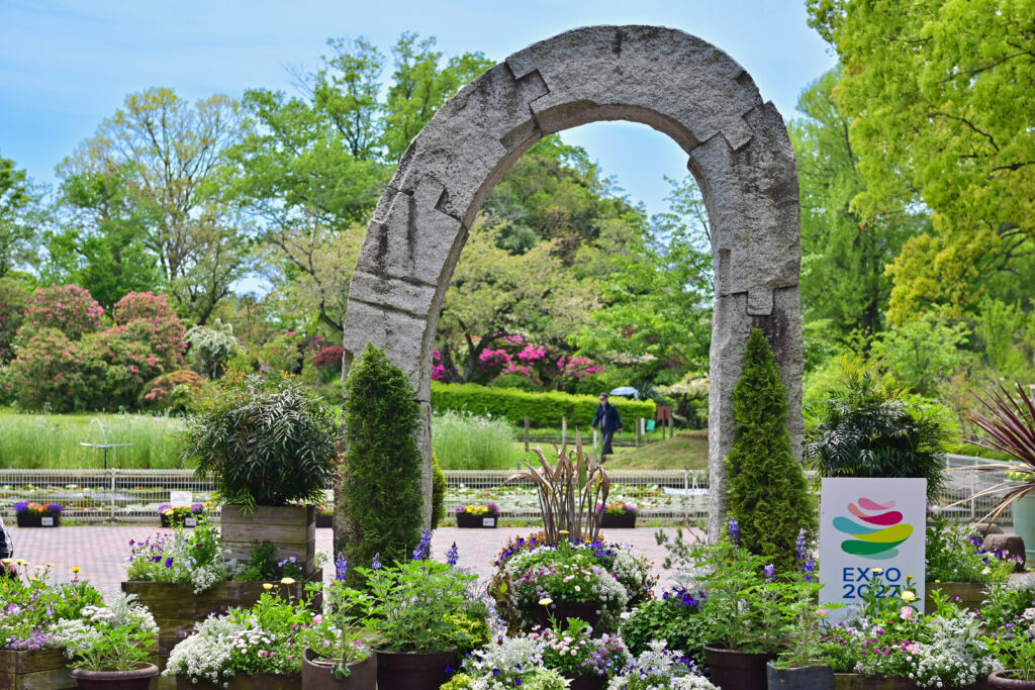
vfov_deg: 22.6
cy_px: 345
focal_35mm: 60
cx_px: 518
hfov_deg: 33.4
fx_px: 1725
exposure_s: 1/2000
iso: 100
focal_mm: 40
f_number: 2.8
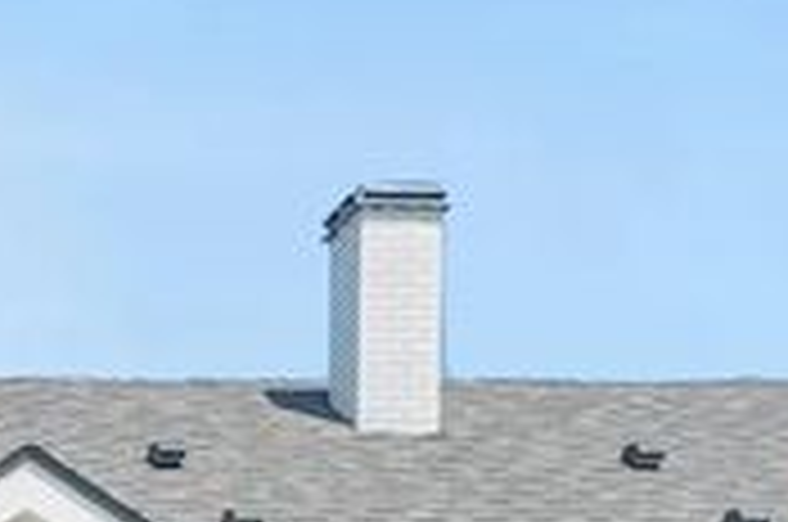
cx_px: -1112
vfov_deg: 7.7
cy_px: 1069
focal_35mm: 170
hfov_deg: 10.4
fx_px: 3714
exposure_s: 1/400
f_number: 8
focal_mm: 29
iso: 400
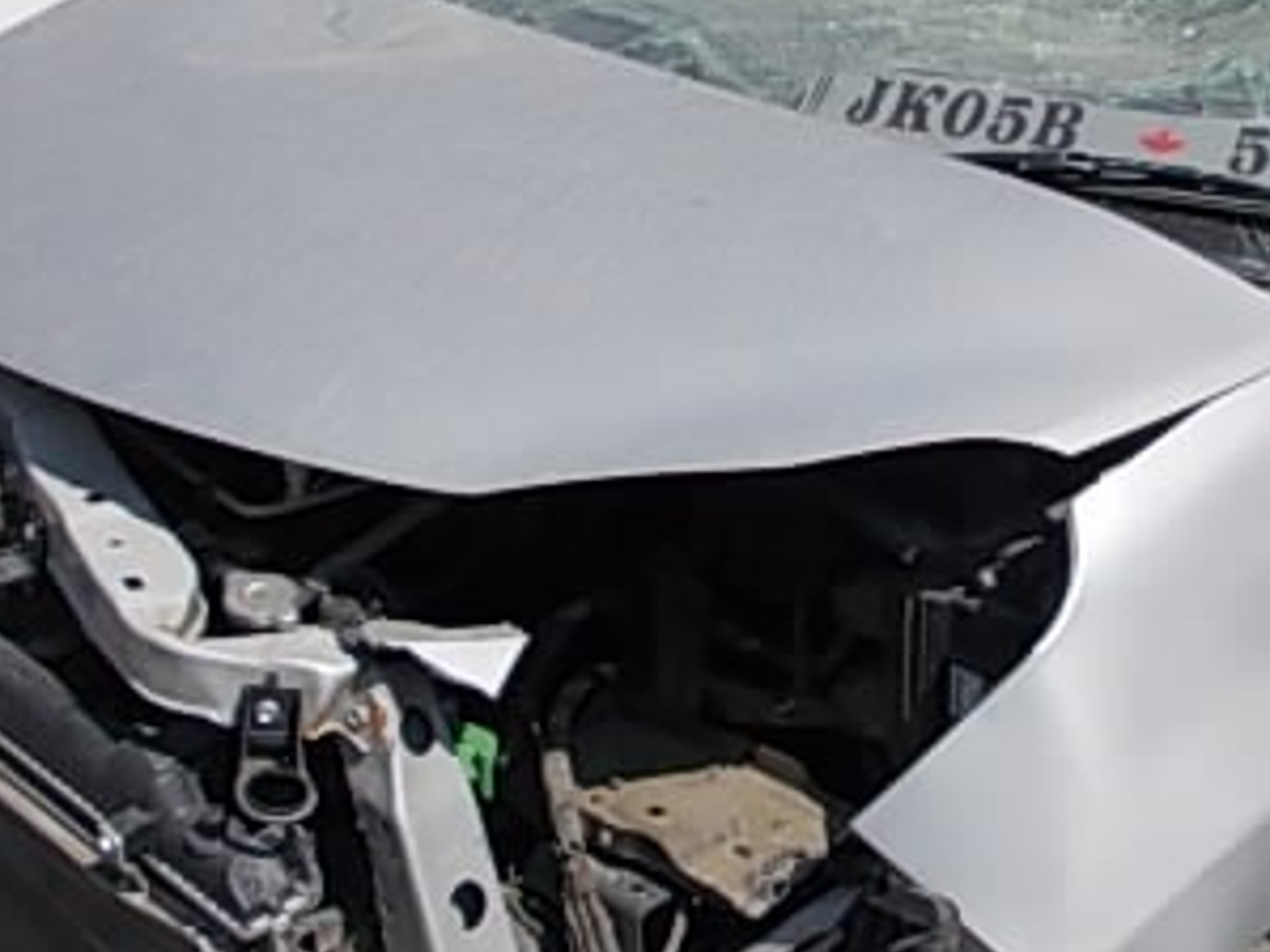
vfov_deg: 24.4
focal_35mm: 60
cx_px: 862
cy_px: 450
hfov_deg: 31.9
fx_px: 2200
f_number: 5.4
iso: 80
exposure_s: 1/500
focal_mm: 4
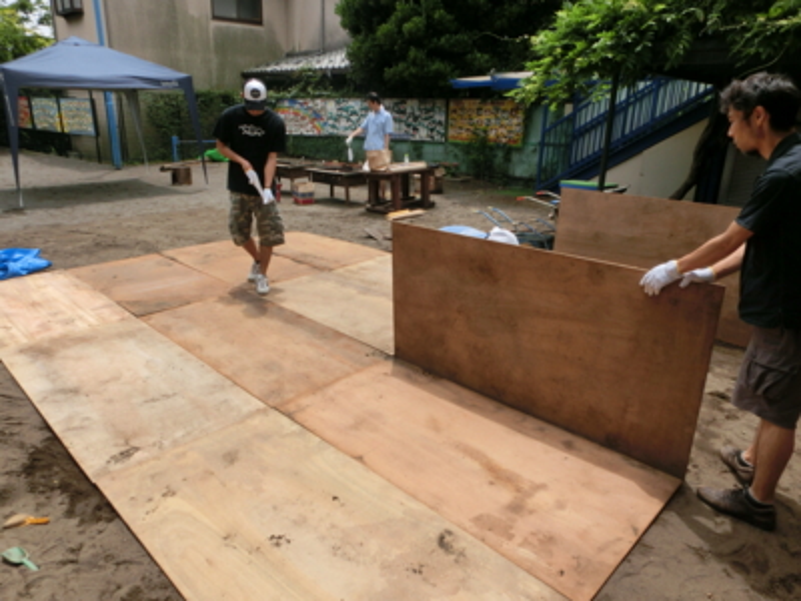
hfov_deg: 71.6
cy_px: 300
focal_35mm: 24
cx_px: 400
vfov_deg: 56.8
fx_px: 555
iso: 80
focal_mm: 4.24
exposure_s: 1/160
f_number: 7.9
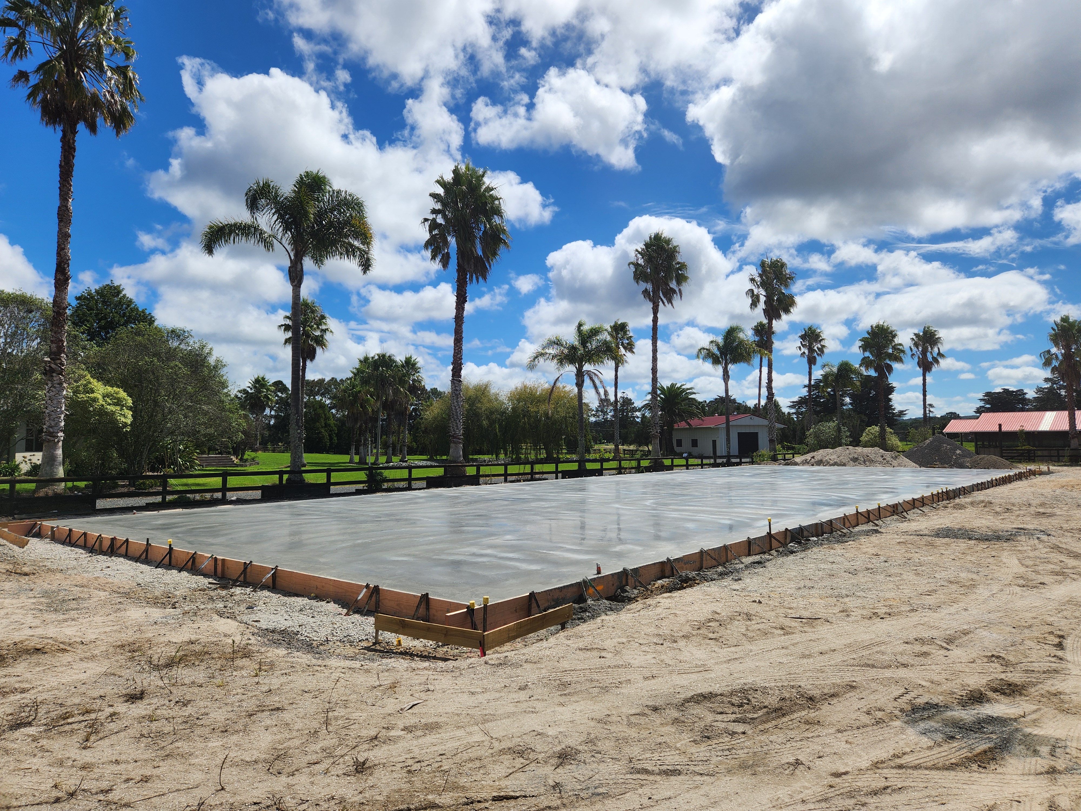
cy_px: 406
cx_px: 540
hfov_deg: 73.9
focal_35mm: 23
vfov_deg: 58.9
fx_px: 718
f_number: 1.8
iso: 20
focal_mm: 5.4
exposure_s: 1/3924
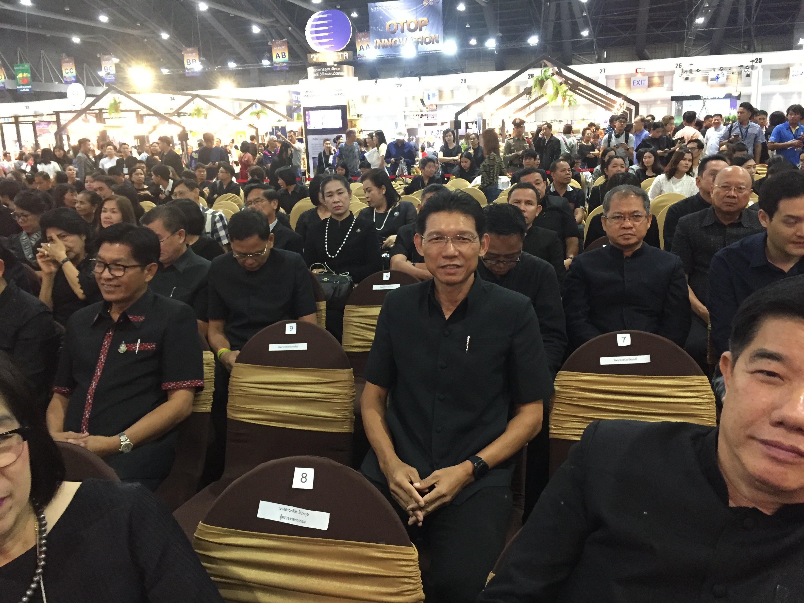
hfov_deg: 61.7
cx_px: 402
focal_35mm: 29
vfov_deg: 48.2
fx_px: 674
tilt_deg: -12.6
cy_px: 302
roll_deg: +0.6
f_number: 2.2
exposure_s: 1/17
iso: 250
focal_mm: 4.15
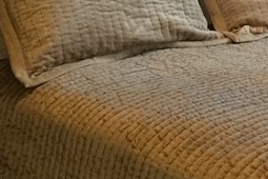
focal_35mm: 121
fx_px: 901
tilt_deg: -4.7
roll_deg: -3.0
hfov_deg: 16.1
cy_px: -99
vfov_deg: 10.9
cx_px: 345
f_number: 2.2
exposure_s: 1/15
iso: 160
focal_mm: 4.15
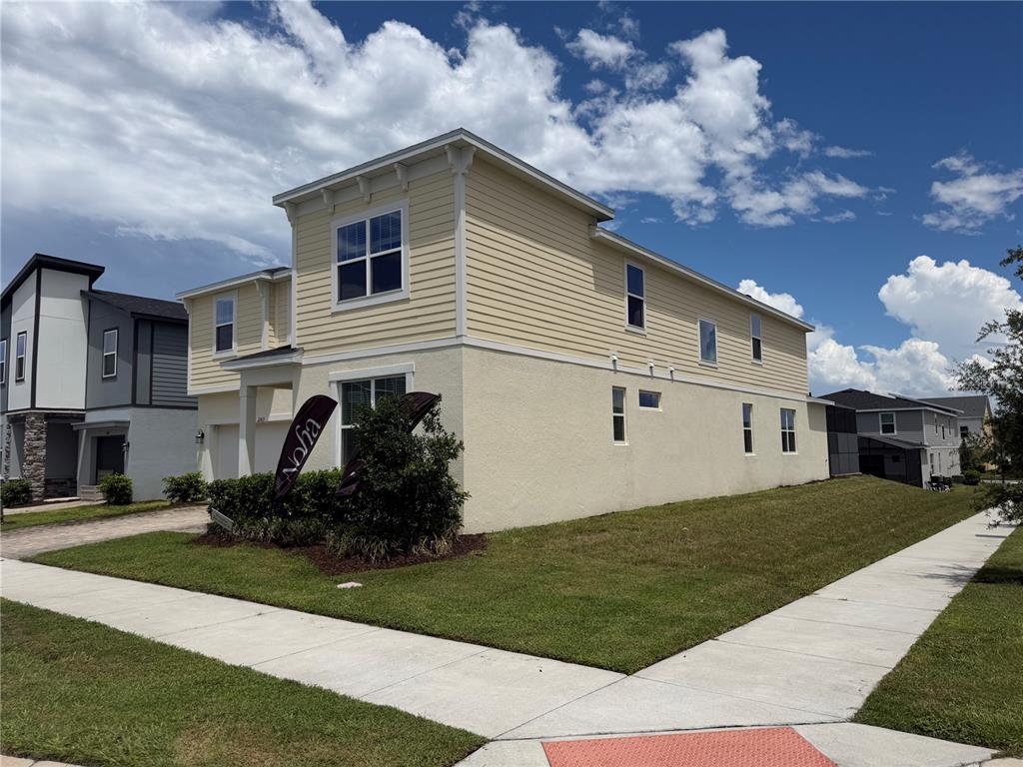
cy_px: 384
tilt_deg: +3.9
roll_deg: +1.5
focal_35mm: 24
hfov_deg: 71.6
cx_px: 512
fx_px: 709
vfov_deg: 56.8
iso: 80
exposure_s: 1/10309
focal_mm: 6.76
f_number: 1.78
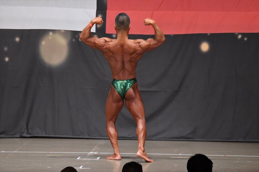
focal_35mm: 225
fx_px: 1618
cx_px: 130
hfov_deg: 9.2
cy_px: 86
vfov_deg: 6.1
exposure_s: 1/400
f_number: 5.6
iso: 6400
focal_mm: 150
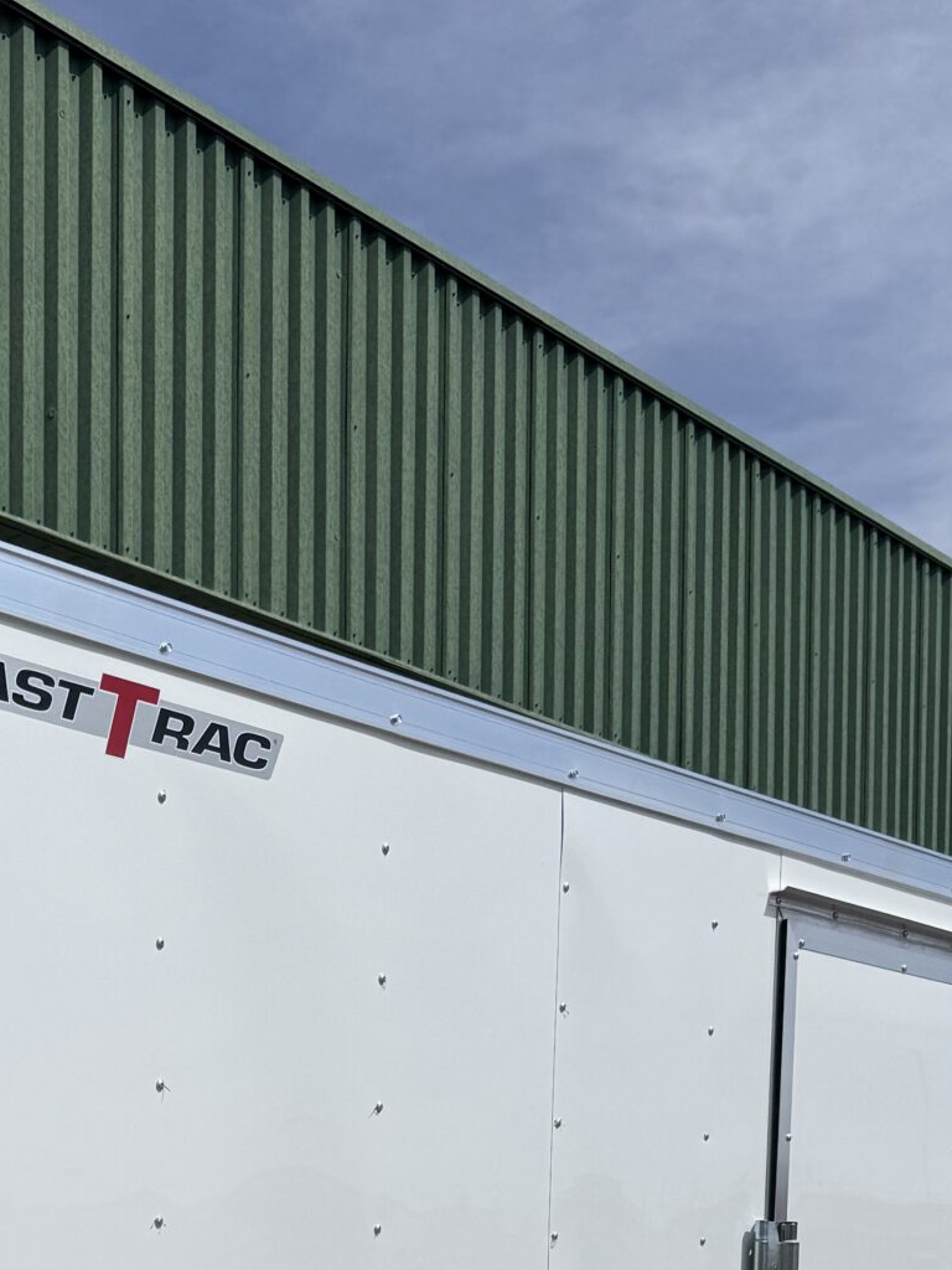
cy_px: 1501
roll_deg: -0.9
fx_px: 2200
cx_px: 45
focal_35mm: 60
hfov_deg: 23.6
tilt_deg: -2.4
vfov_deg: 28.3
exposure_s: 1/14286
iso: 80
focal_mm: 6.76
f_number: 1.78
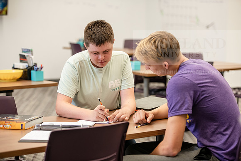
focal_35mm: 92
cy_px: 80
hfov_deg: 22.1
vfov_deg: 14.9
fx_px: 616
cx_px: 120
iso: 800
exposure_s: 1/200
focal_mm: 92
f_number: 2.8
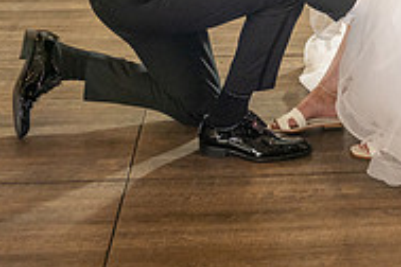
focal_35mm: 86
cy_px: -90
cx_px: 363
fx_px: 958
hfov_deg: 23.0
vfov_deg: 15.1
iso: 800
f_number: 3.5
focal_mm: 28
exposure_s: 1/160
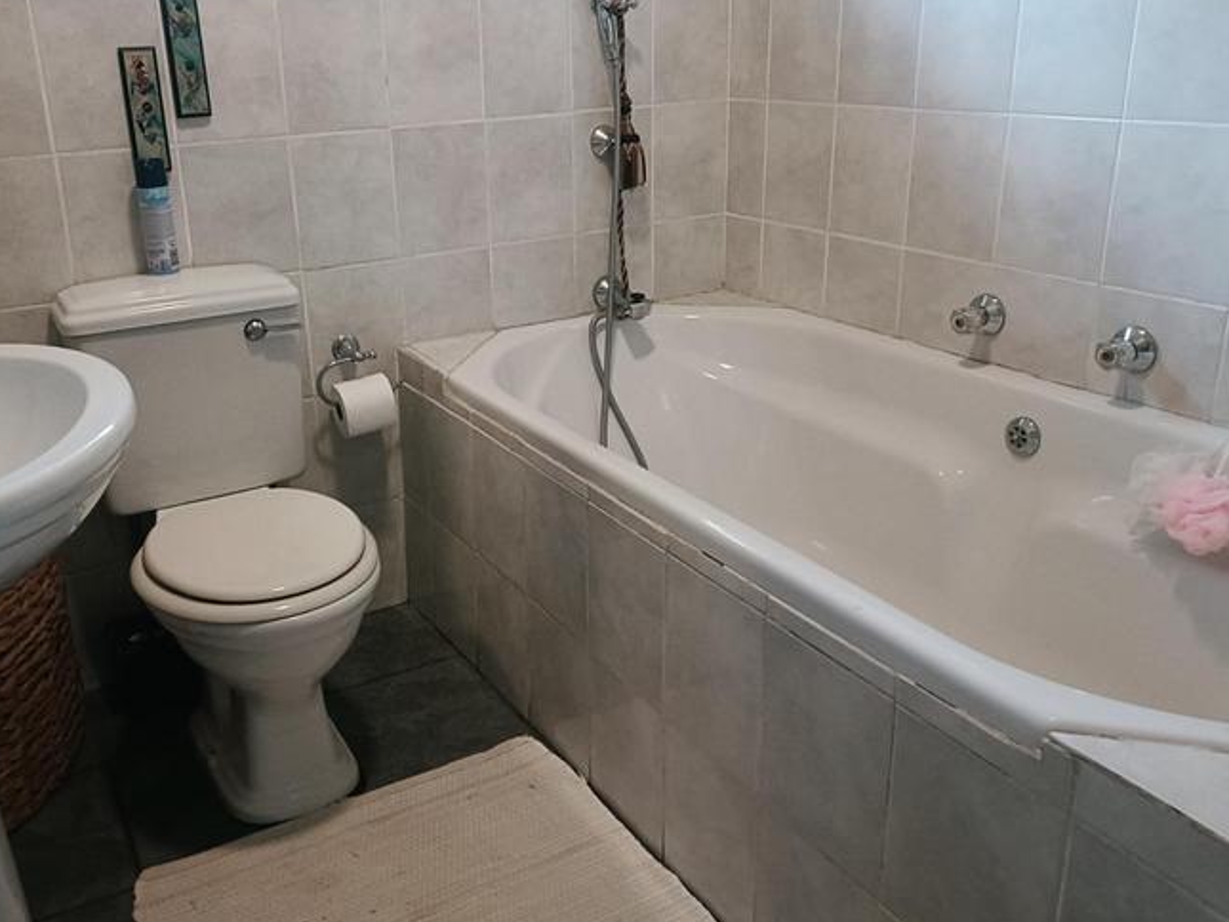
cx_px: 497
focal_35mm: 31
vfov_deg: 45.4
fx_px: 1101
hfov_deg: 57.9
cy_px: 402
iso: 1600
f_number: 1.7
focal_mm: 4.7
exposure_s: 1/25
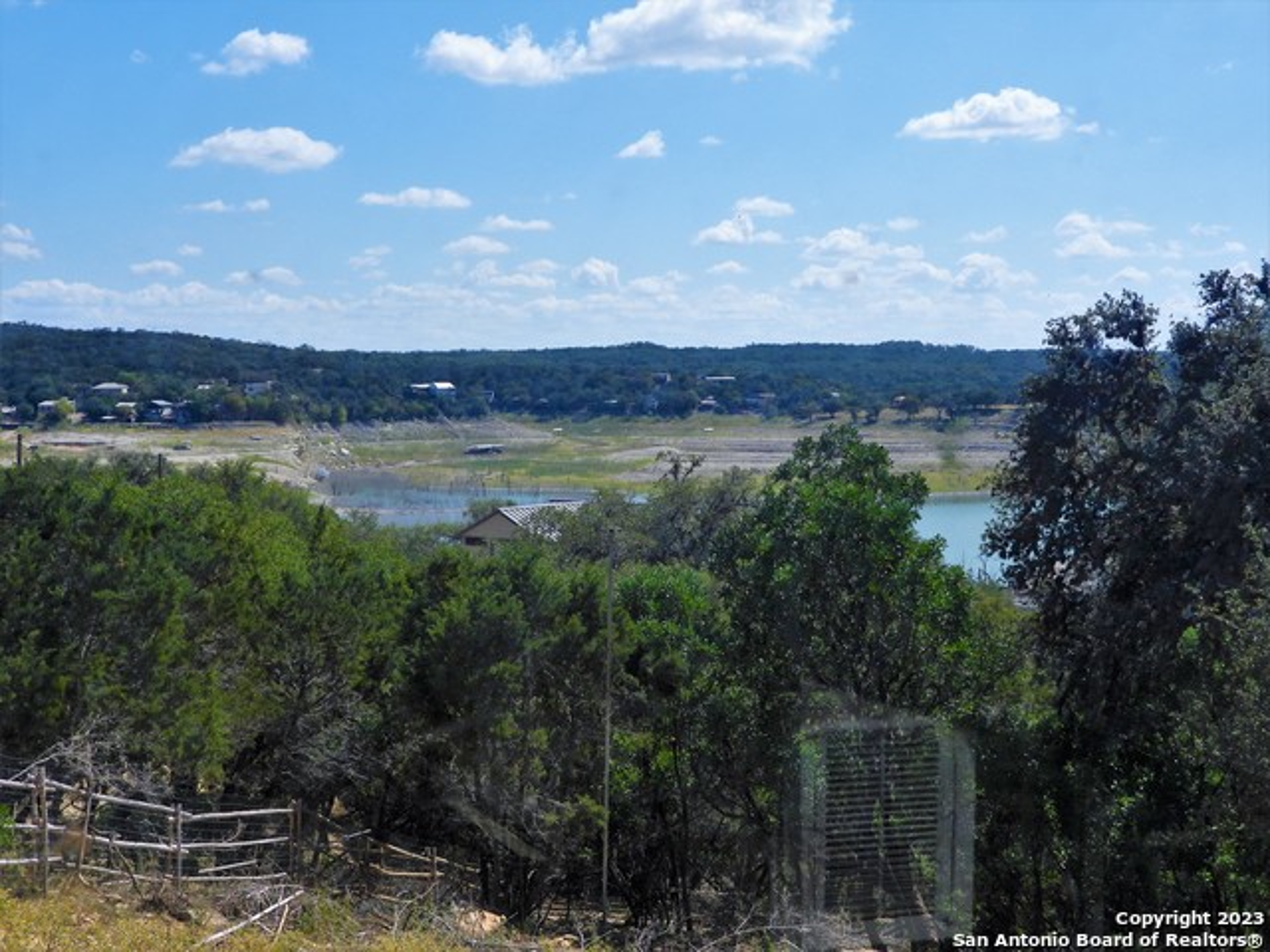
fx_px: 1834
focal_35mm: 50
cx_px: 635
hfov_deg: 38.2
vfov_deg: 29.1
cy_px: 476
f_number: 3.5
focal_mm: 9
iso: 100
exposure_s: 1/1600
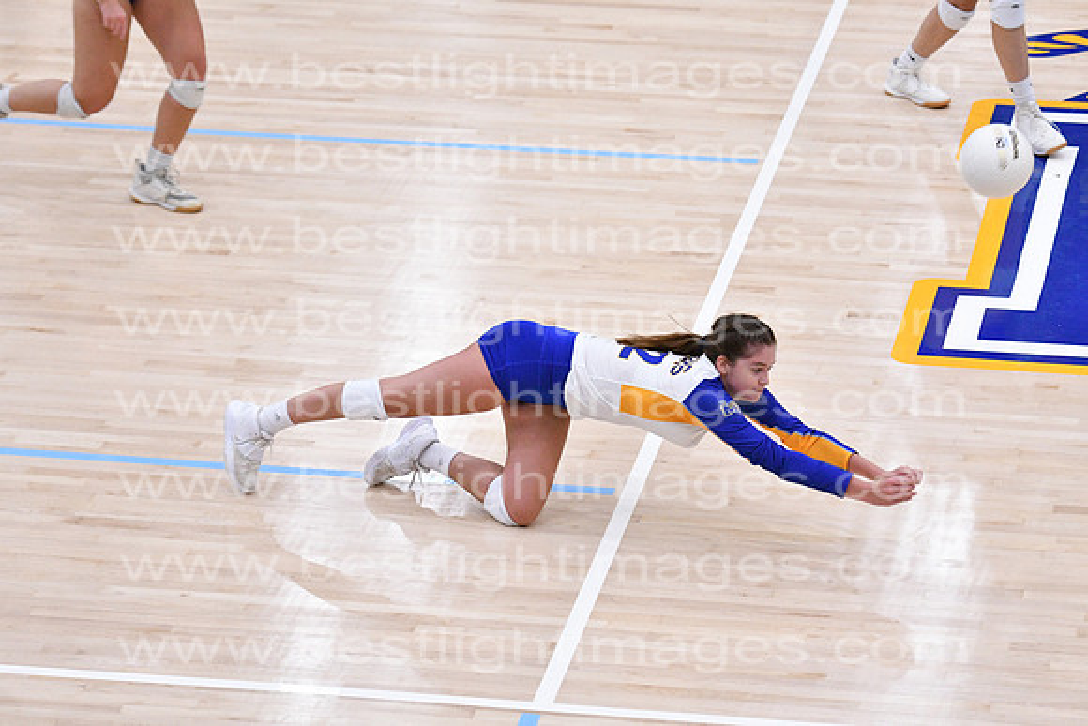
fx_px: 4988
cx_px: 544
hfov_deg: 12.4
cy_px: 363
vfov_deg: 8.3
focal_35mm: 165
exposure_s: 1/1000
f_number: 3.2
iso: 6400
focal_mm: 110
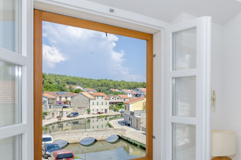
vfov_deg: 41.9
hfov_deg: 50.1
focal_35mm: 31
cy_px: 104
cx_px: 236
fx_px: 207
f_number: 8
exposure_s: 1/200
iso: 100
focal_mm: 10
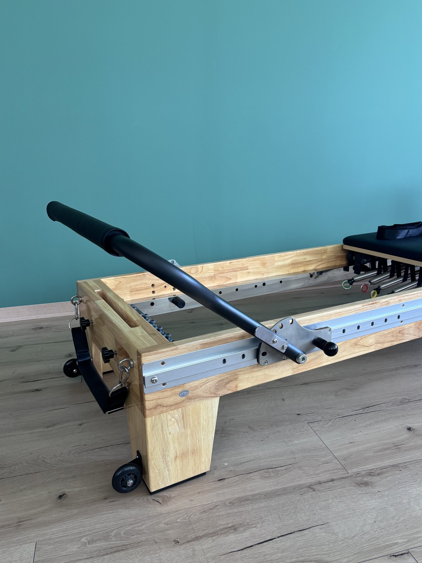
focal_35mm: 27
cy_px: 284
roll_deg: +1.5
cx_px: 209
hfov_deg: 51.4
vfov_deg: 65.3
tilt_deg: -16.8
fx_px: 439
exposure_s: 1/77
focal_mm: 5.96
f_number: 1.6
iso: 125
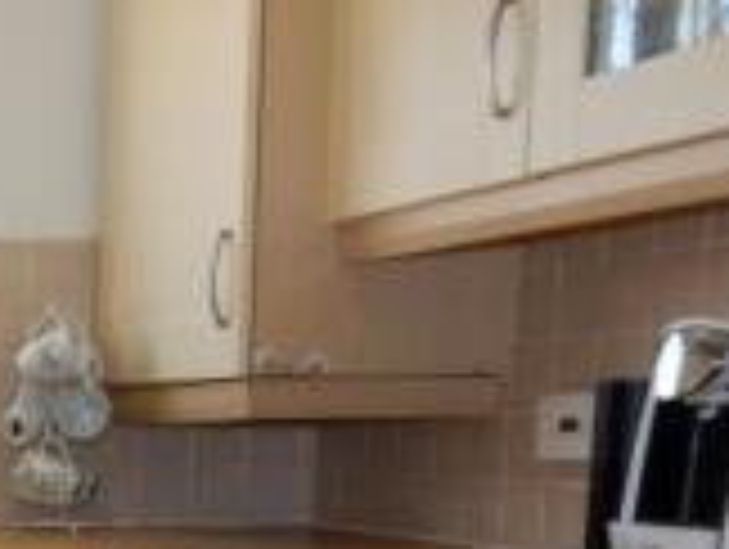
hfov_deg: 21.2
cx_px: -340
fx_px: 1666
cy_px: 659
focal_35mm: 79
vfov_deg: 17.8
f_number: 3
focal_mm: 4
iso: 125
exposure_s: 1/100
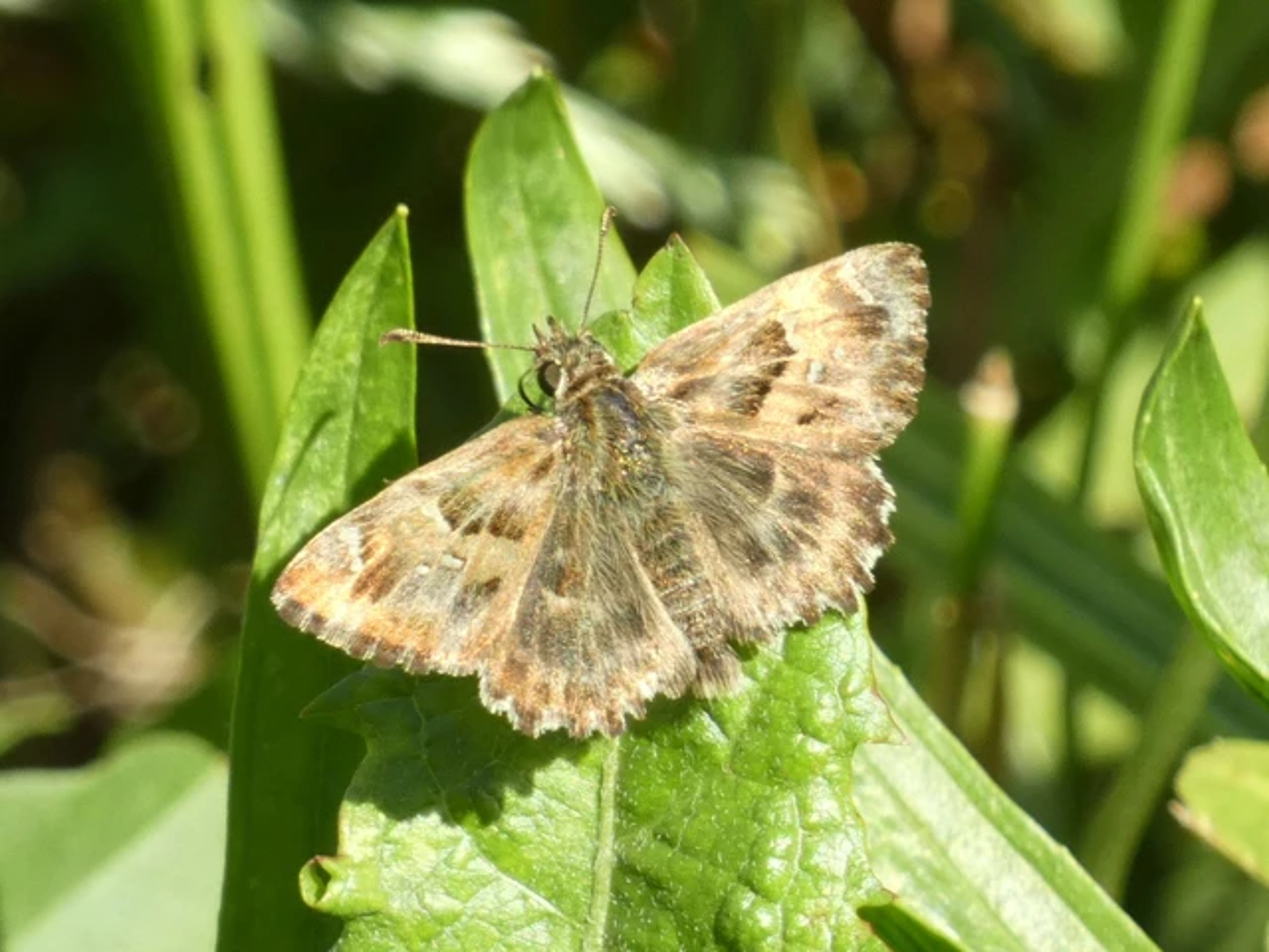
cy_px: 476
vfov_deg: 3.9
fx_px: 14077
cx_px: 634
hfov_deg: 5.2
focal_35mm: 384
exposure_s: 1/80
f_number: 5.6
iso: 100
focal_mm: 68.8
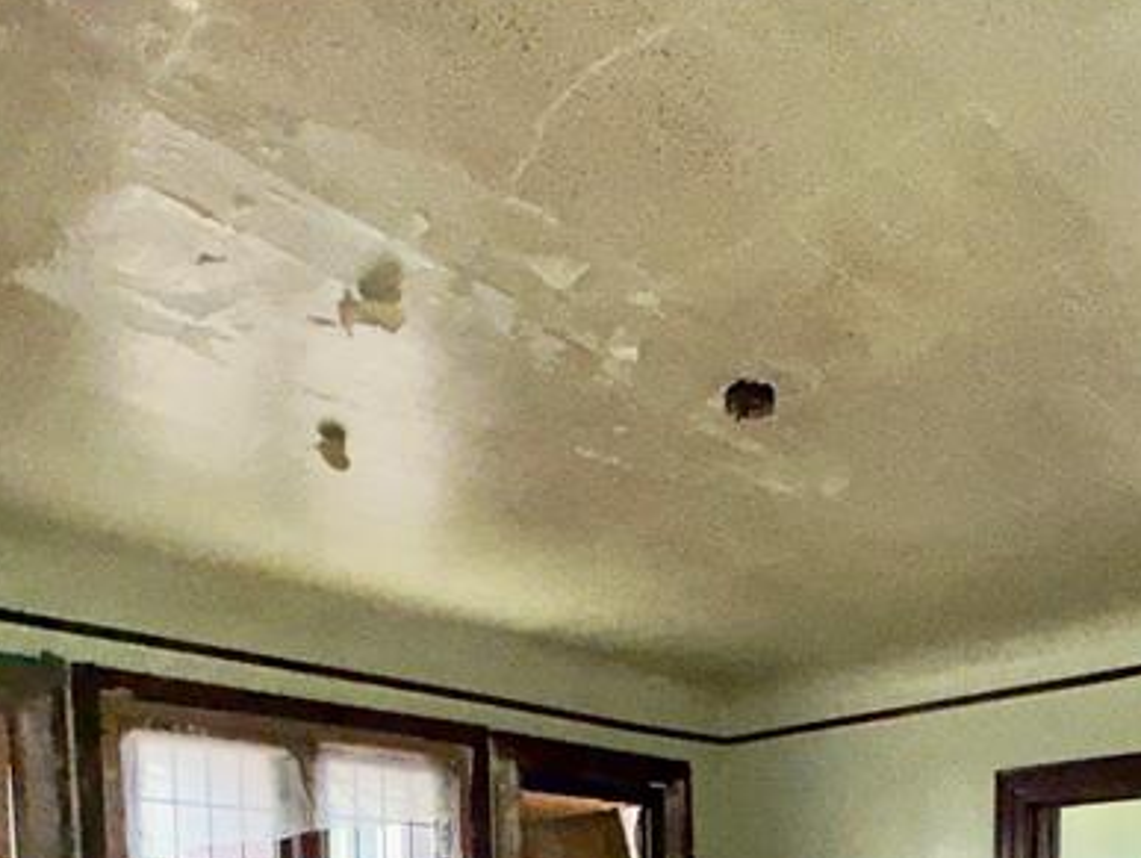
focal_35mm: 37
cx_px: 826
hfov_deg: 48.6
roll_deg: +0.0
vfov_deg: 31.9
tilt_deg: -4.0
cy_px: 1044
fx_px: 1221
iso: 400
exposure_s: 1/60
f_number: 2.2
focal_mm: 2.22
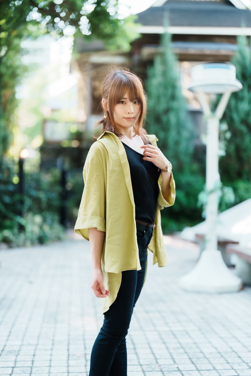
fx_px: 522
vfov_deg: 39.6
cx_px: 126
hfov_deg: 27.0
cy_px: 188
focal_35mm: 50
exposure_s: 1/400
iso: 80
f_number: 1.2
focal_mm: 50
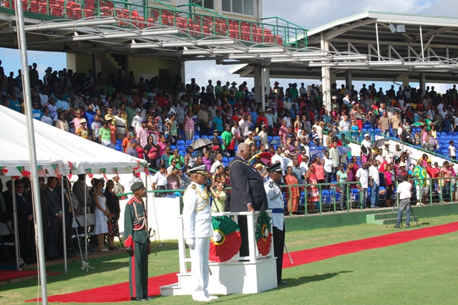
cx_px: 229
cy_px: 152
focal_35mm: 82
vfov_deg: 16.5
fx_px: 1049
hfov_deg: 24.6
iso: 200
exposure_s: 1/320
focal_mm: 55
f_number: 9
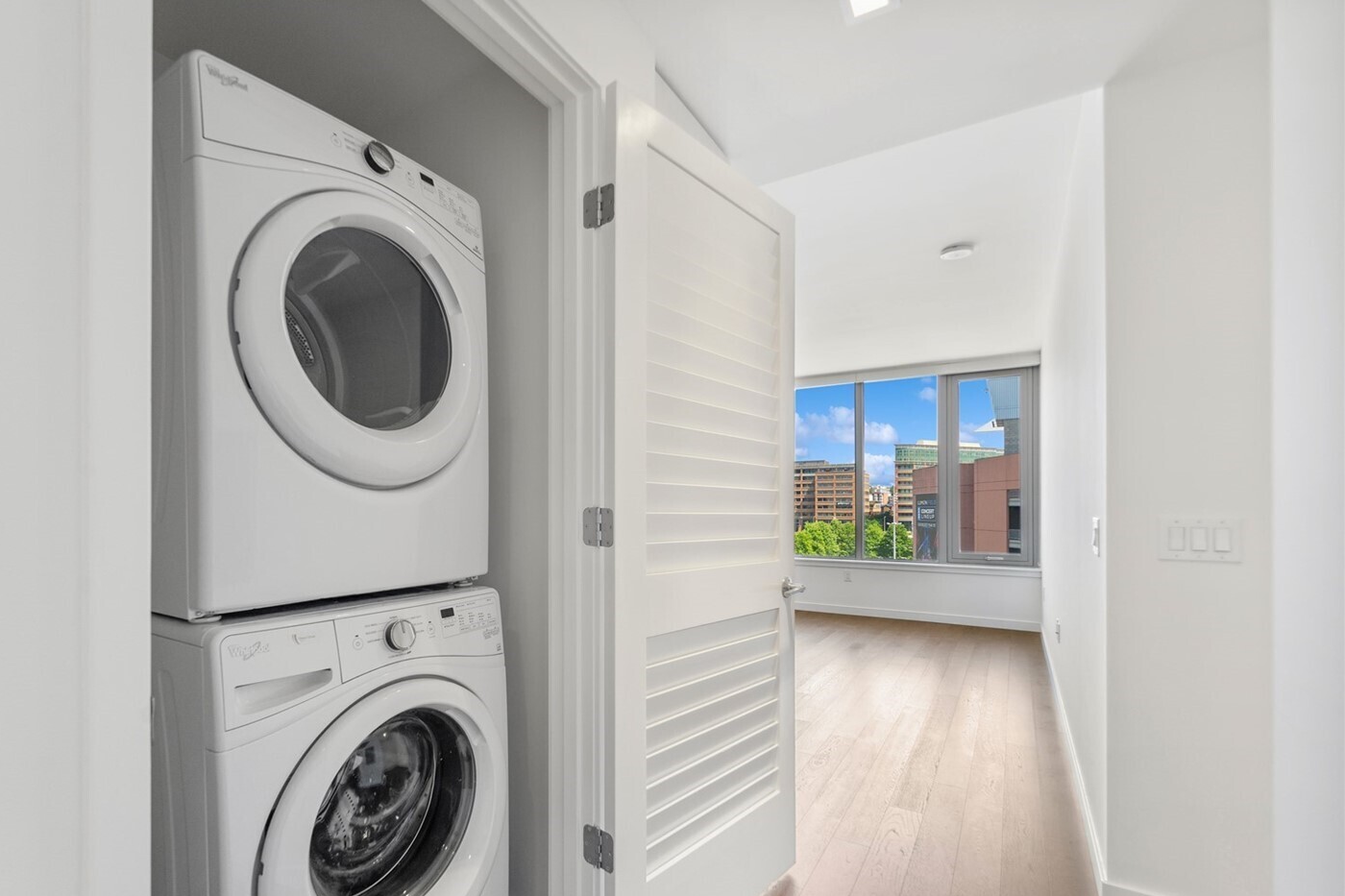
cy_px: 504
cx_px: 577
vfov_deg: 73.4
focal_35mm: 16
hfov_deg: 96.1
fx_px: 598
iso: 200
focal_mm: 14
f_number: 8
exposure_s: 1/15
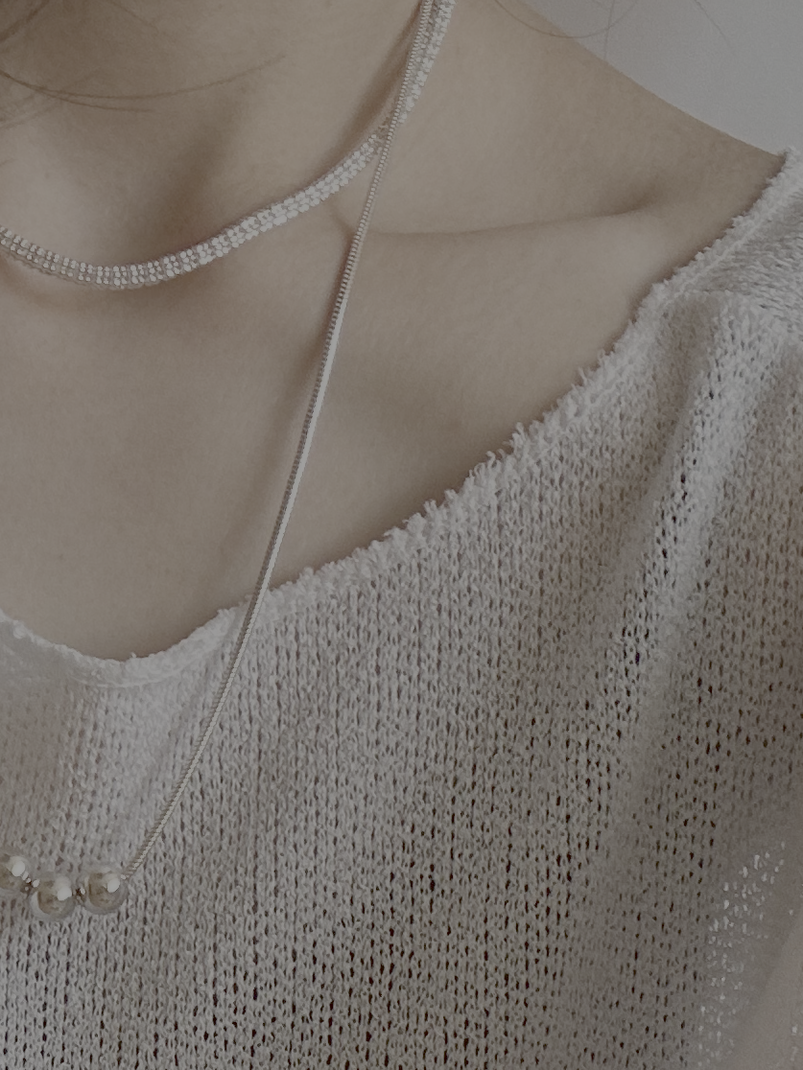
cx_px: -42
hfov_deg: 17.3
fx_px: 2567
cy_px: 1348
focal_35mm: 83
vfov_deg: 21.5
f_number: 1.9
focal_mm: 2.69
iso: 50
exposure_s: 1/60
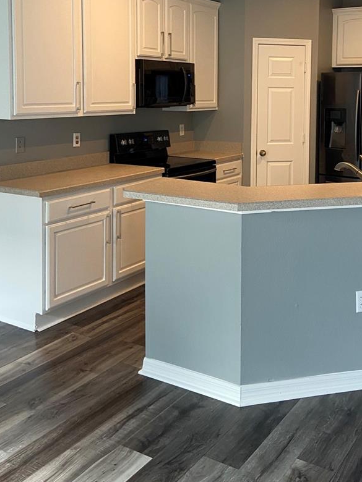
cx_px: 236
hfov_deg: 35.7
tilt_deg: -3.6
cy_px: 129
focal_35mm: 40
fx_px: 558
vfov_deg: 45.4
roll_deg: +2.0
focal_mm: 4.25
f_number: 1.8
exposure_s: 1/60
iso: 200
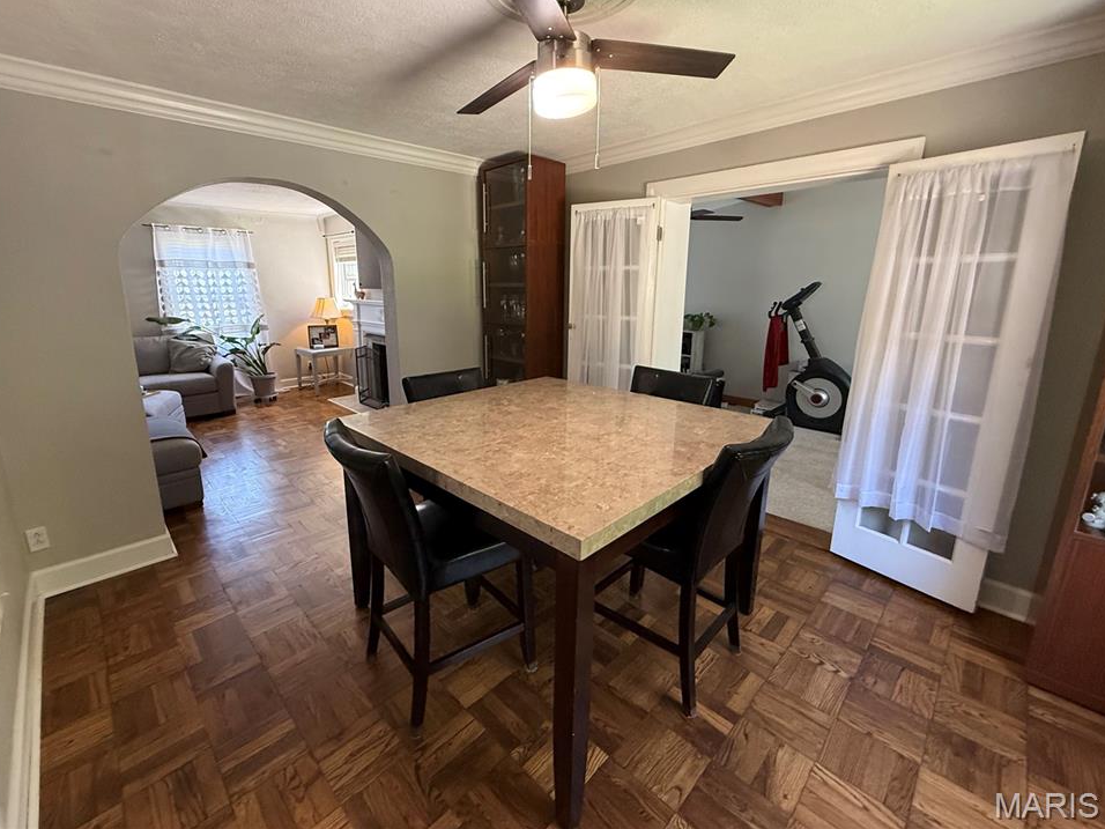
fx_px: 479
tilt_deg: -12.0
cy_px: 386
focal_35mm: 15
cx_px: 519
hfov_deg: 98.1
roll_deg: +1.1
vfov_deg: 81.6
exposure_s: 1/120
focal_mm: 2.22
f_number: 2.2
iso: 500
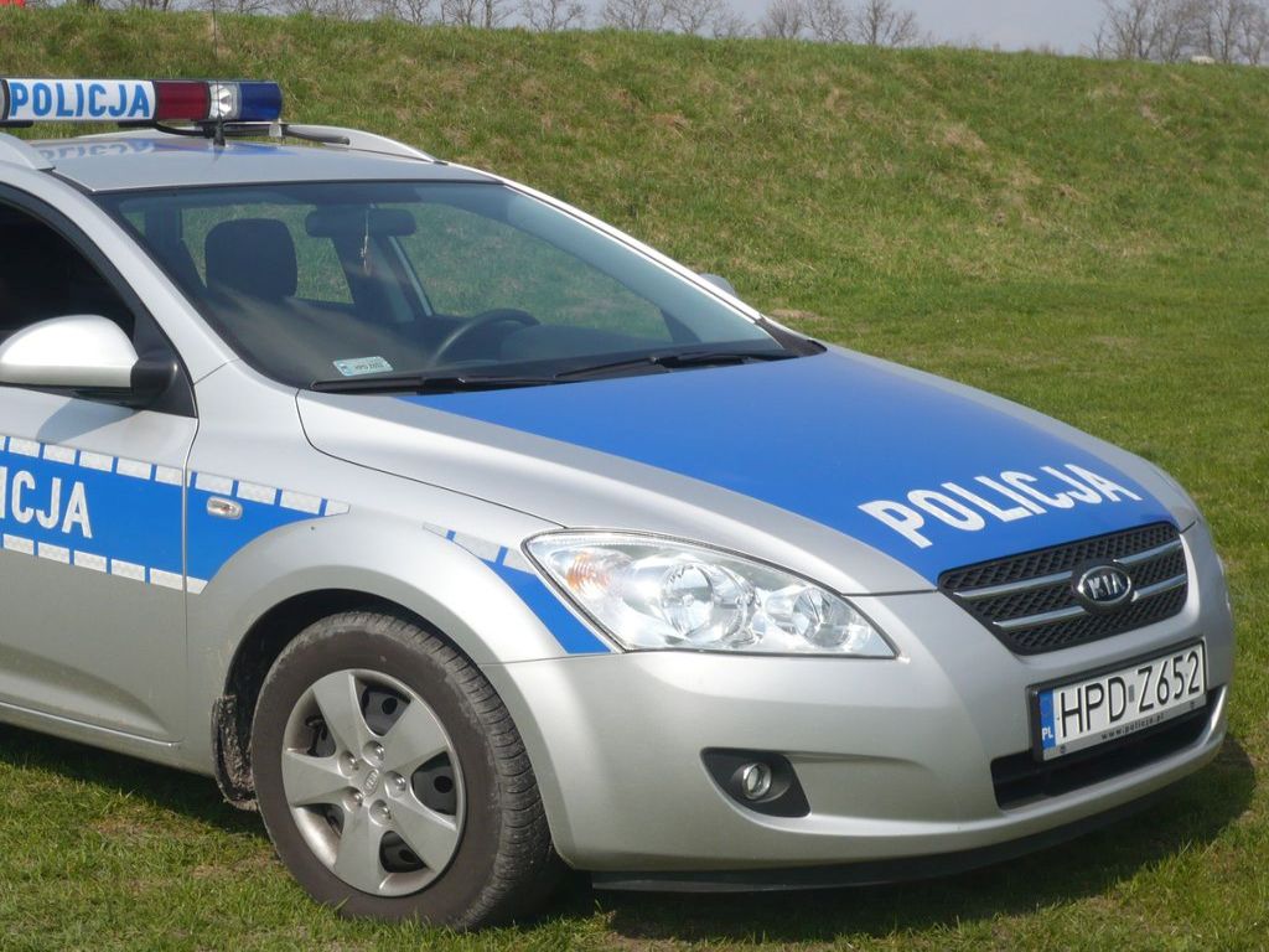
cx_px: 634
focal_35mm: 60
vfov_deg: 24.4
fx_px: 2200
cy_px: 476
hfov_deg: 32.2
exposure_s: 1/160
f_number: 10
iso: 100
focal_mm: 9.9
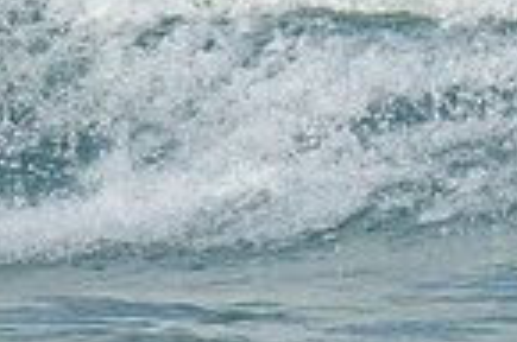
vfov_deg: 0.4
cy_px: -96
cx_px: 1133
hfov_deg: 0.6
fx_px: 51730
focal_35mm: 3610
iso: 1000
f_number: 11
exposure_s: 1/1600
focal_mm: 800
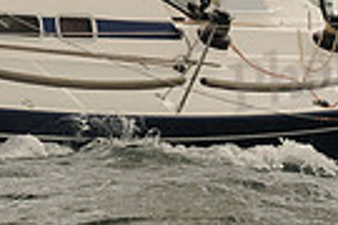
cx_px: 100
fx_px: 4234
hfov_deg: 4.6
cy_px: -46
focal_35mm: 451
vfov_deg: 3.0
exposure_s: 1/640
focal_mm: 70
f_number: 5.6
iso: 200
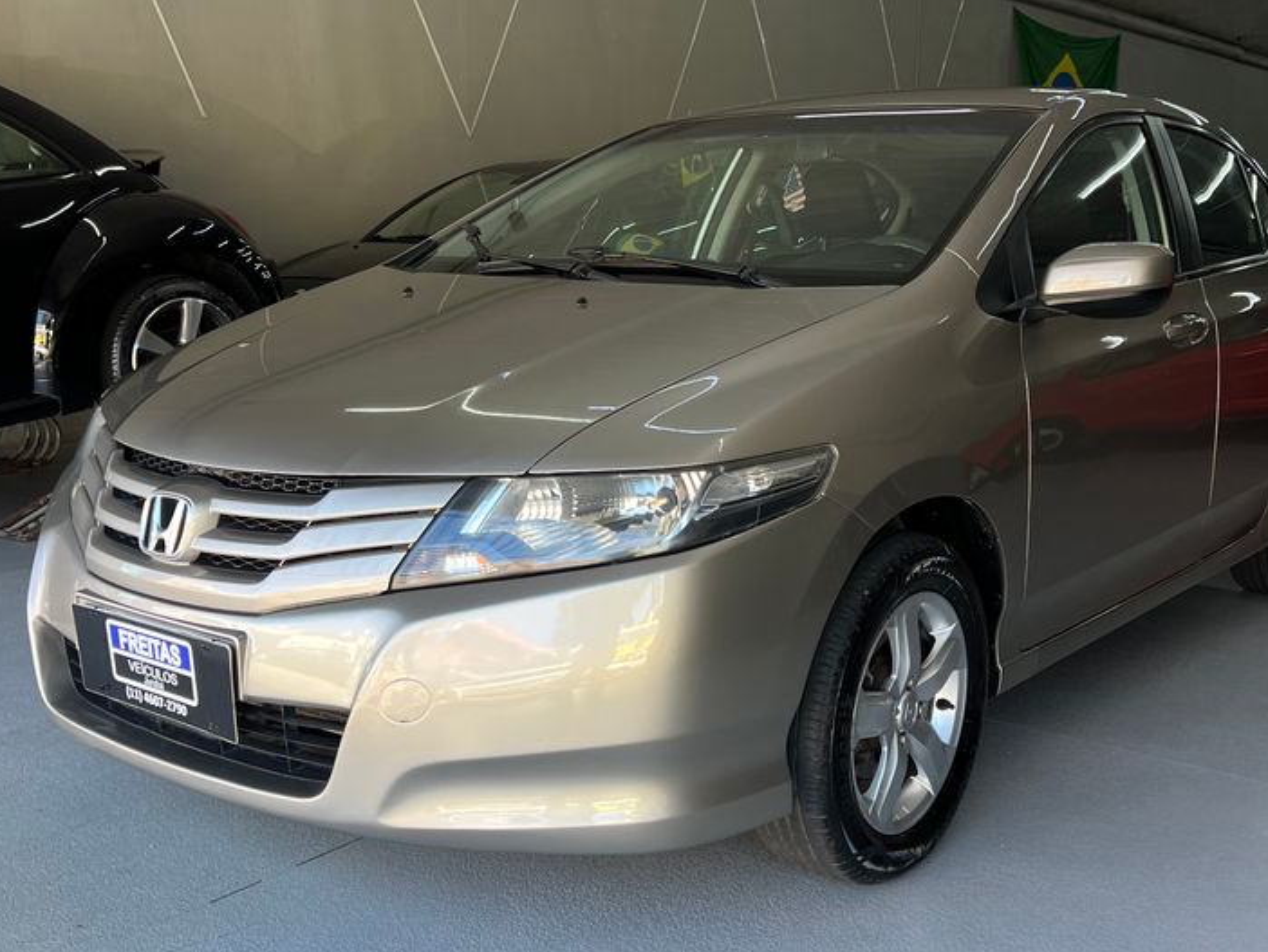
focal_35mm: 30
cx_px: 690
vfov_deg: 46.8
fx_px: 1099
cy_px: 477
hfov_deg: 59.9
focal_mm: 5.7
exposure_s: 1/120
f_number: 1.5
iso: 50
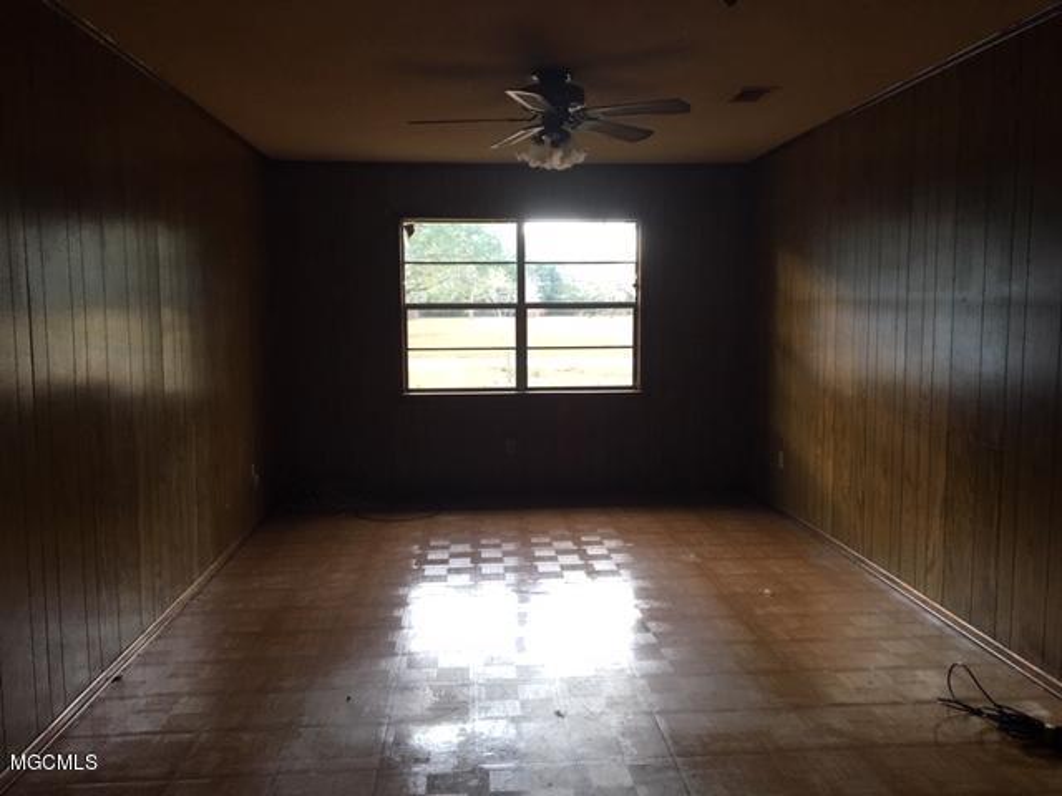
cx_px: 531
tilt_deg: -4.7
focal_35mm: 29
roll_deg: -0.6
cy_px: 398
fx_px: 890
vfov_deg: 48.2
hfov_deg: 61.7
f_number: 2.2
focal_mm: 4.15
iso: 40
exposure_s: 1/30
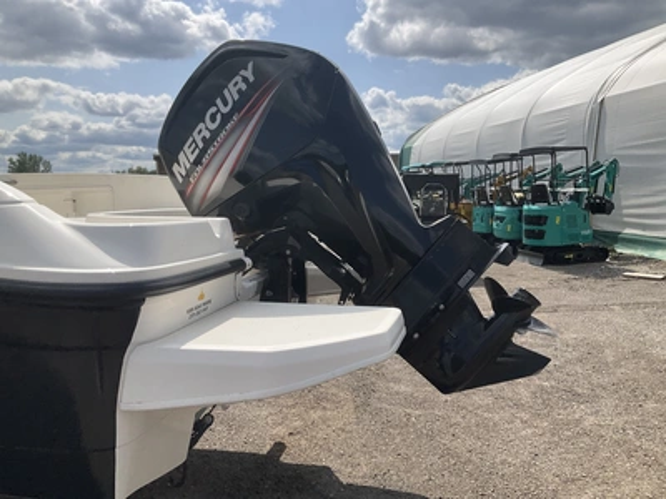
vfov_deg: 48.2
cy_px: 250
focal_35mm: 29
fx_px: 558
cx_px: 333
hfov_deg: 61.7
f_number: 1.8
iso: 25
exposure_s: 1/2959
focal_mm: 3
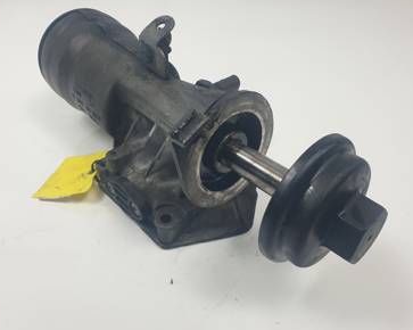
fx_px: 342
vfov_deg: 51.5
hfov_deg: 62.2
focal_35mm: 28
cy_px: 162
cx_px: 209
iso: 50
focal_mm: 4.3
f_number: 2.4
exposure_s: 1/211
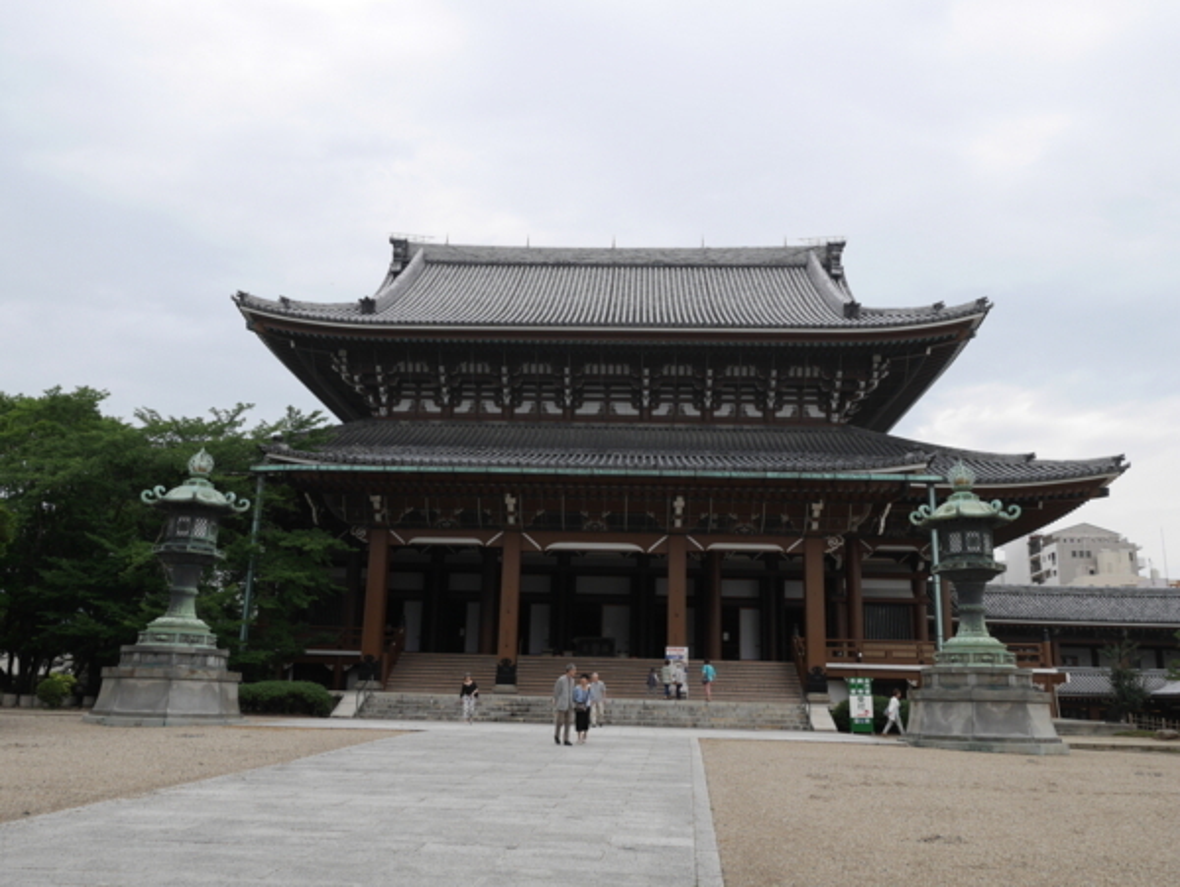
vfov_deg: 46.9
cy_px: 444
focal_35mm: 30
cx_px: 590
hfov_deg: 59.9
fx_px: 1023
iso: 200
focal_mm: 15
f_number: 6.3
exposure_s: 1/320
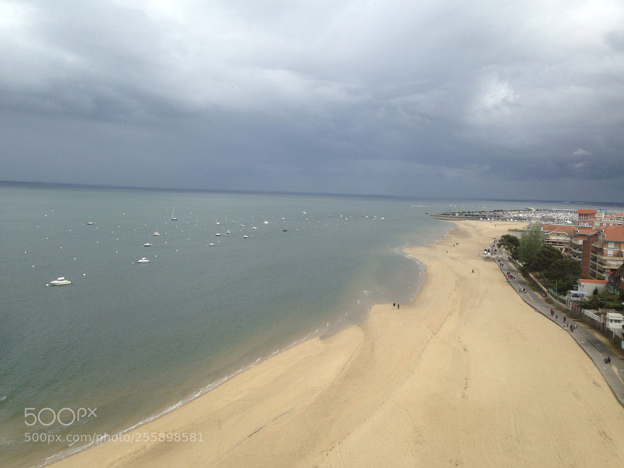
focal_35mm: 33
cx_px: 312
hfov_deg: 55.4
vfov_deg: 42.9
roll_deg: -0.9
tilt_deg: -4.8
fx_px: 595
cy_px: 234
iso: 50
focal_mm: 4.12
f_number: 2.4
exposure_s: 1/2358
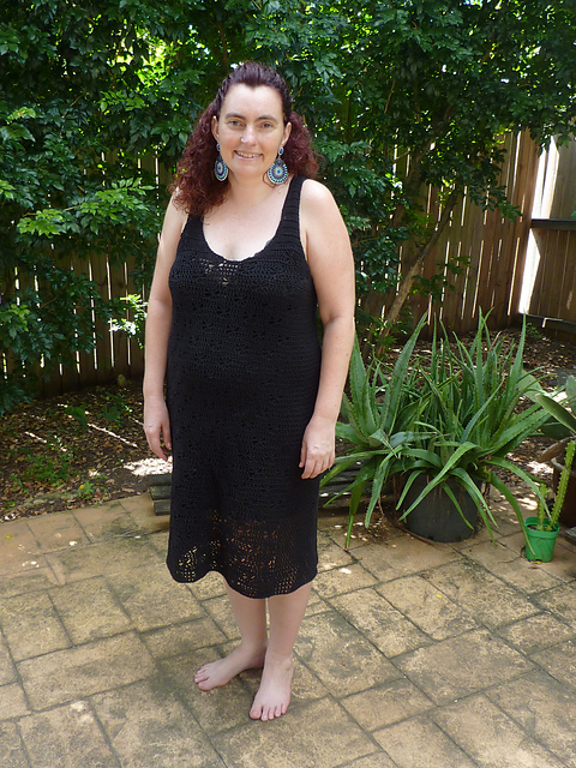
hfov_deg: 37.7
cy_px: 384
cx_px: 288
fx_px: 843
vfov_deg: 49.0
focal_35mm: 38
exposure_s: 1/60
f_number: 3.3
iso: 80
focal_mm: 4.4
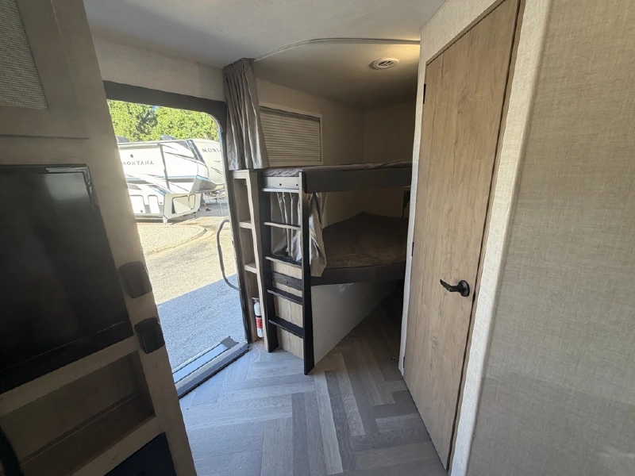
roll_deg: +2.7
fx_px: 257
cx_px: 318
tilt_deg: -13.5
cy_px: 238
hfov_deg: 102.1
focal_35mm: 14
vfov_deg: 85.7
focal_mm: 2.22
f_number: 2.2
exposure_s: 1/121
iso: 80
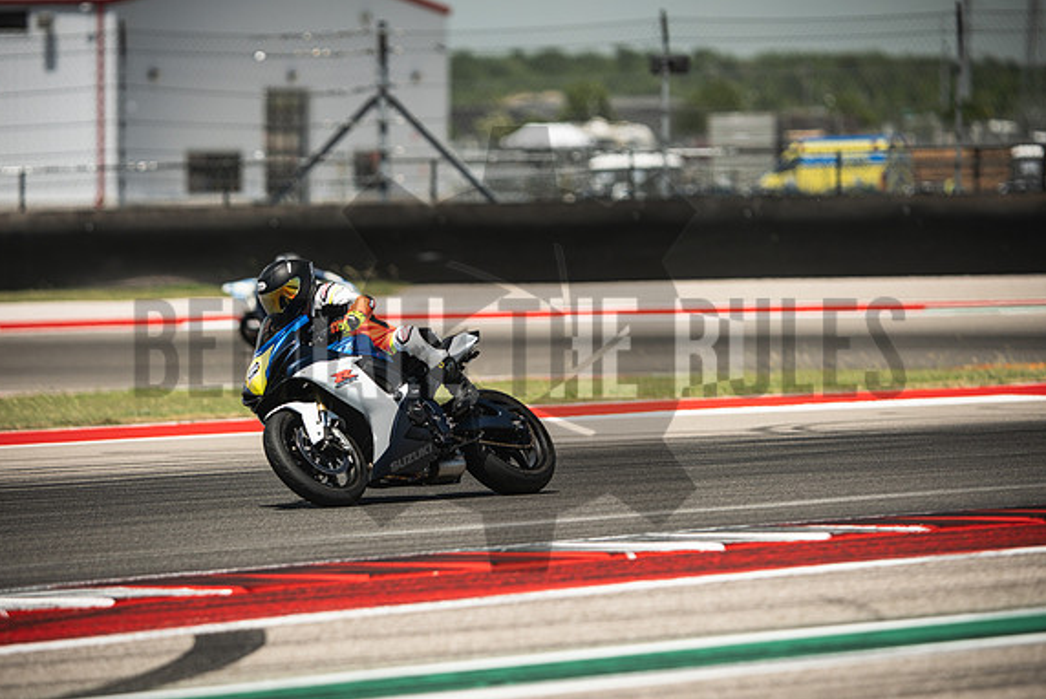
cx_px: 519
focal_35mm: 304
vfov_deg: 4.5
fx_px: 8837
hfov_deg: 6.8
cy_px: 350
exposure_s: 1/2000
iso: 160
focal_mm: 200
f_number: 2.5
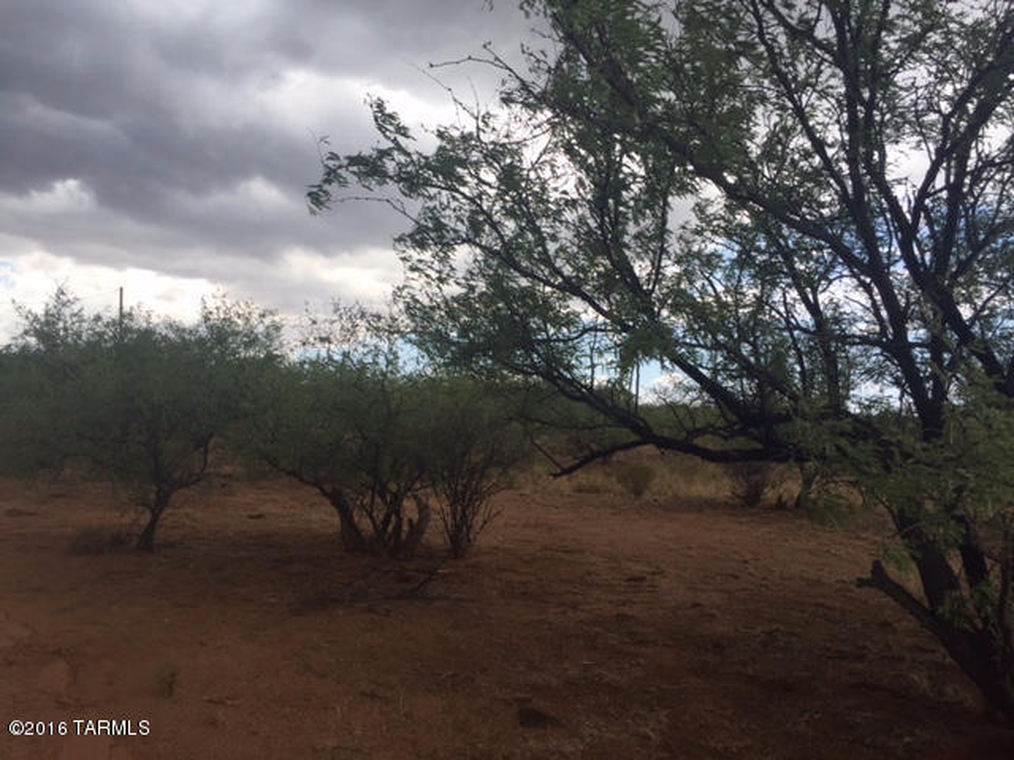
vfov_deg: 48.2
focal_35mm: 29
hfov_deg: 61.7
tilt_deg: +0.9
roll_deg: -3.2
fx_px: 849
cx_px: 507
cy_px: 380
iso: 32
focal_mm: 4.15
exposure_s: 1/1041
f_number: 2.2
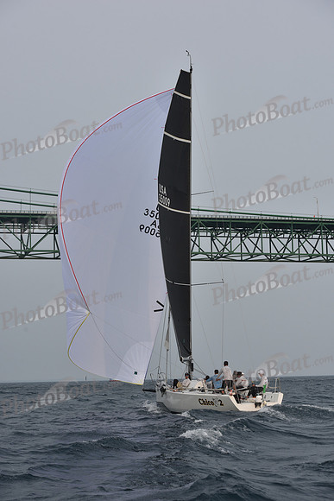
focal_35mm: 70
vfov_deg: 28.8
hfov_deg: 19.5
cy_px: 250
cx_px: 167
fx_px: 974
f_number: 7.1
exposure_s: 1/1000
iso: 250
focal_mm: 70
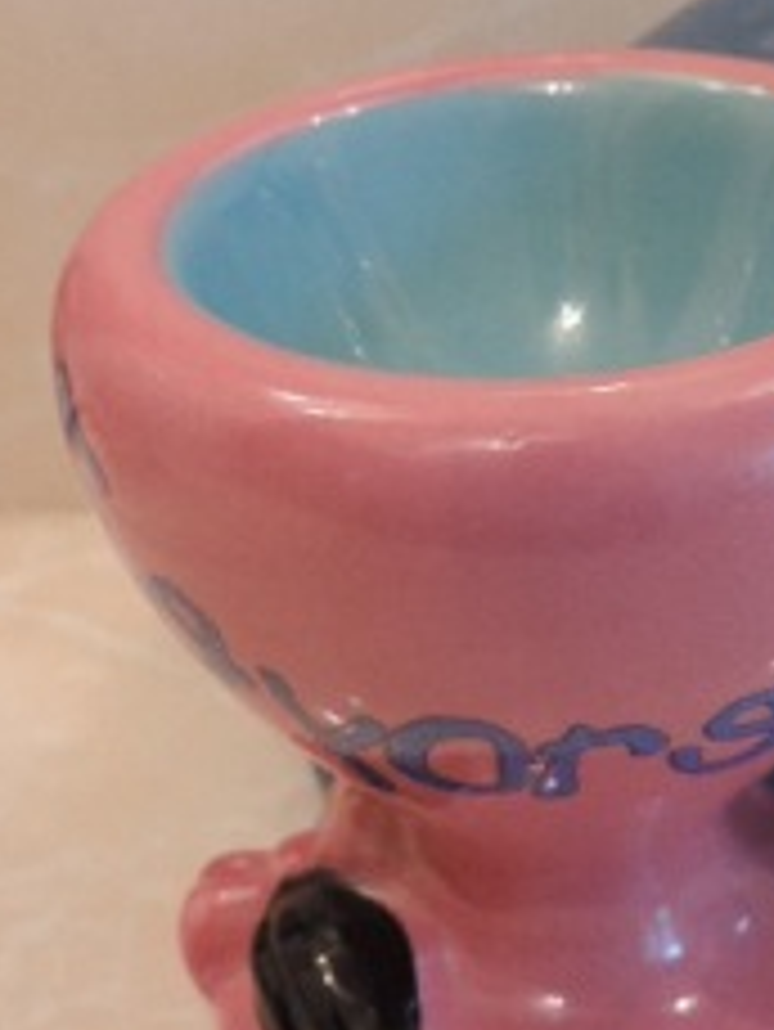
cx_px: 734
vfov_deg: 21.2
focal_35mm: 92
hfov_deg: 15.8
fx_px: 2740
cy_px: 324
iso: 400
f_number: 3.5
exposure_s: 1/25
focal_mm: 8.3
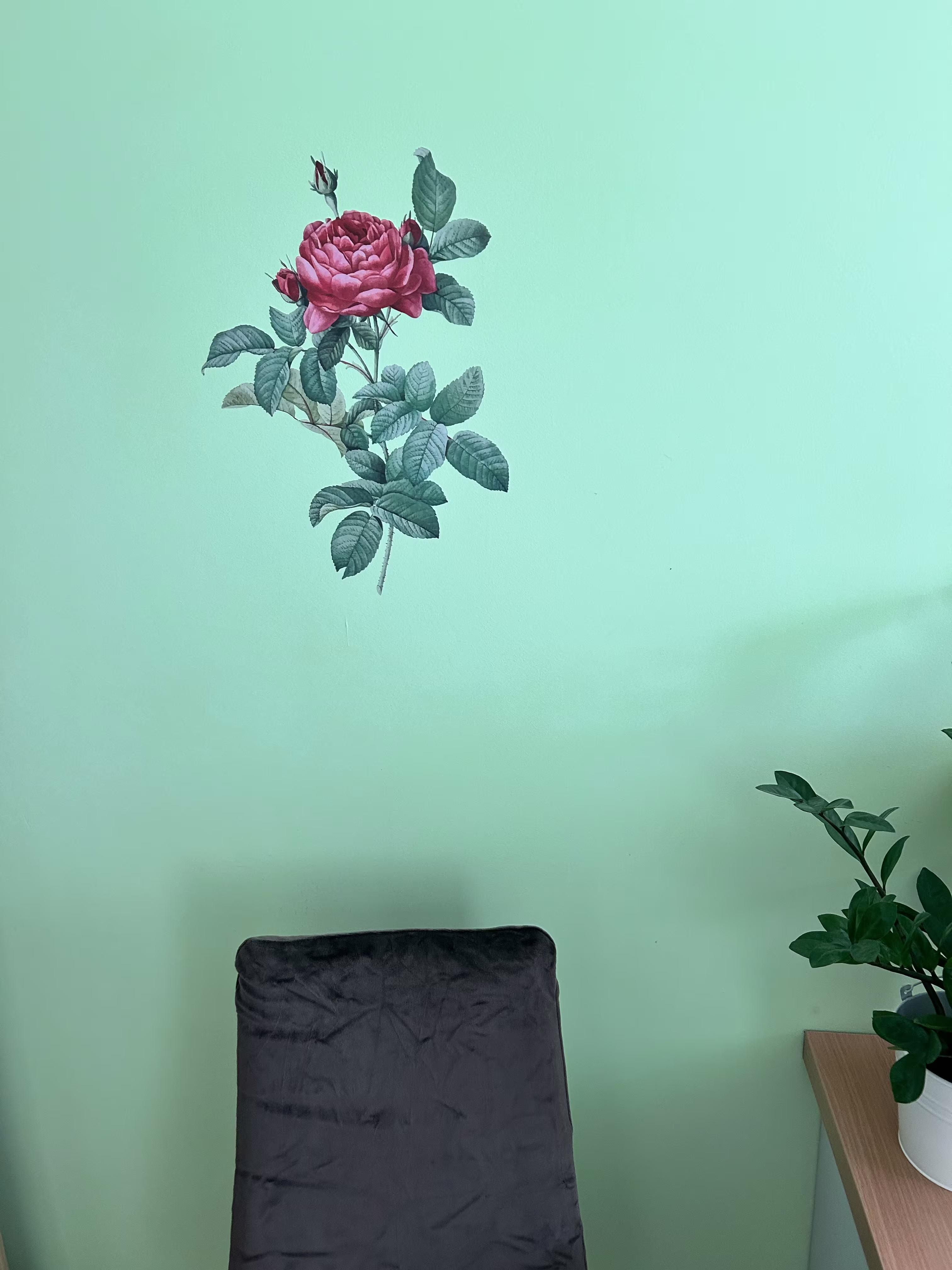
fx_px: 953
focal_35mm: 26
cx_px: 476
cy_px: 635
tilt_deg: -16.7
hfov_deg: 53.1
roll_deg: +0.9
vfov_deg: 67.3
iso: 125
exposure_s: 1/112
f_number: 1.5
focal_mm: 5.7
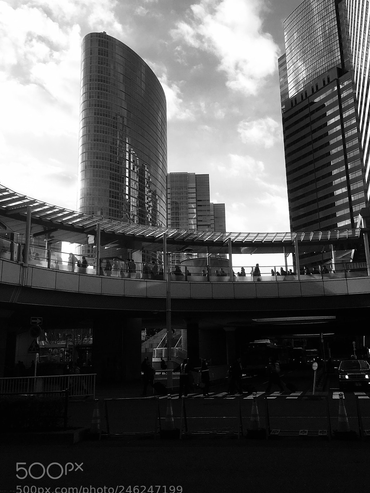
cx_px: 210
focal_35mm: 34
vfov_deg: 53.9
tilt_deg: +14.2
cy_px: 229
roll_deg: +1.7
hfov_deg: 41.7
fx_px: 484
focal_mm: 4.15
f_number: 2.2
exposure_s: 1/2137
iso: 25
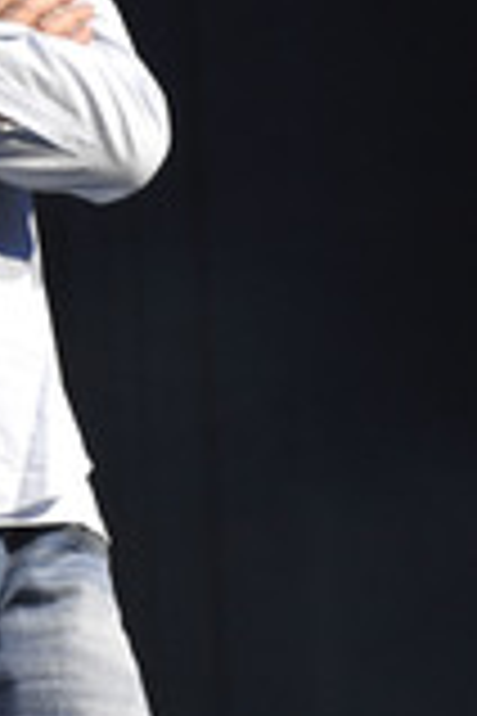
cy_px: 162
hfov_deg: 2.2
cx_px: 79
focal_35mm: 617
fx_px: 12270
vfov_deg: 3.3
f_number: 8
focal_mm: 145
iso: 3200
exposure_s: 1/125
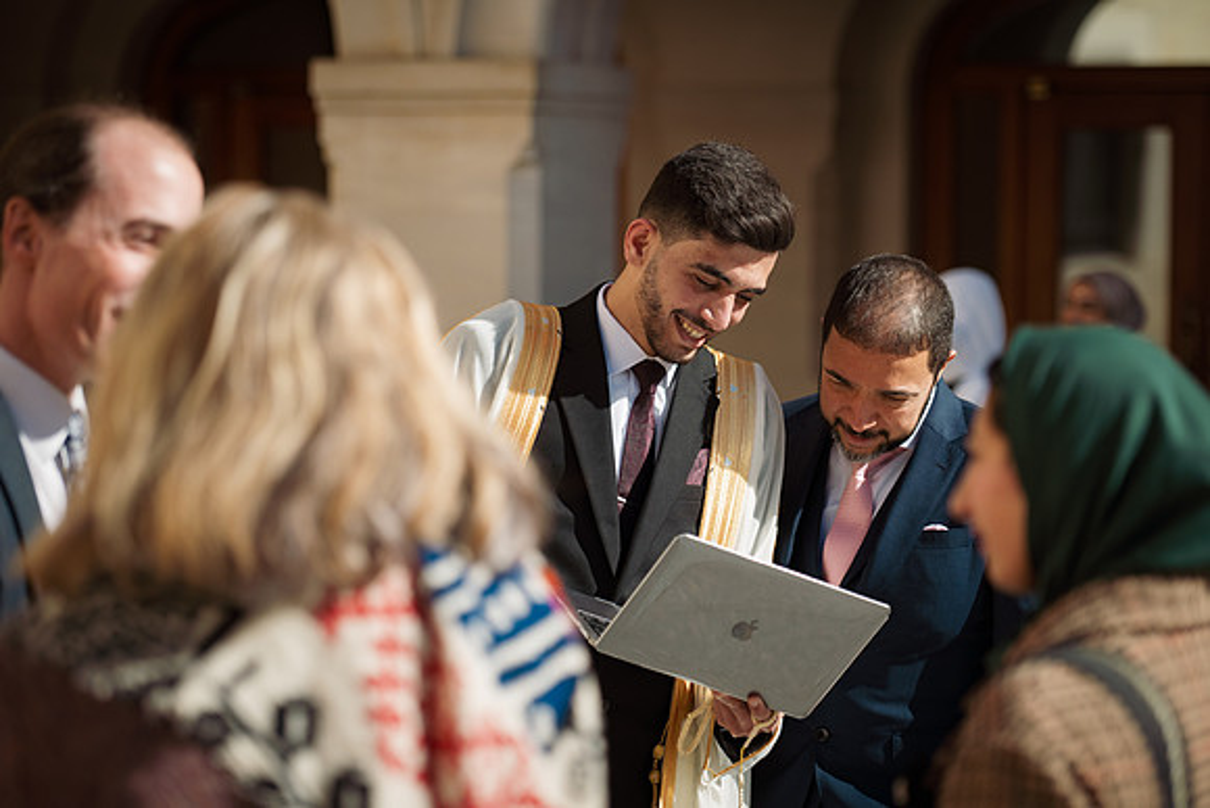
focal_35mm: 102
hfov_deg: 20.0
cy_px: 404
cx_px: 605
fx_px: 3429
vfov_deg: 13.4
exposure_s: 1/4000
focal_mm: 102
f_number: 2.8
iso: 200
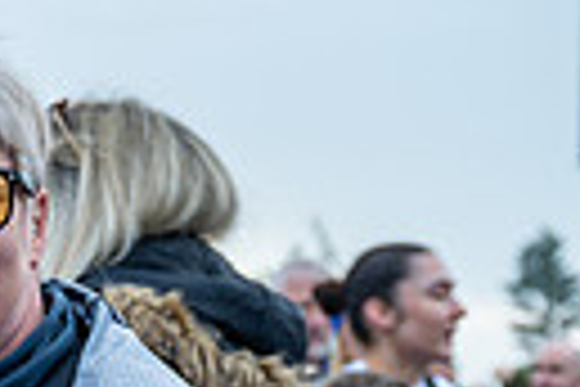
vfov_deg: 7.3
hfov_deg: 10.7
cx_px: -315
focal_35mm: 185
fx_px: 2980
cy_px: 583
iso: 100
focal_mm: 41
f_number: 4
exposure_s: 1/200
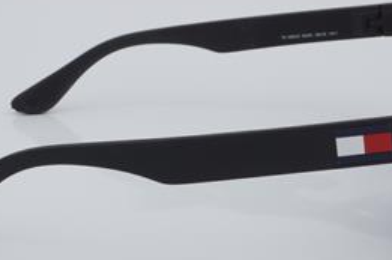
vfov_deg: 11.9
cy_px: 132
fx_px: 1250
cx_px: 194
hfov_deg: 17.8
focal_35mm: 115
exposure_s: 1/4
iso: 100
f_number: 32
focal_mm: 50
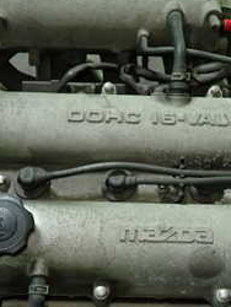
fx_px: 533
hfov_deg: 24.4
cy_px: 199
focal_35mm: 60
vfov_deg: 31.9
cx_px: 130
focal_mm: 4.5
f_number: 2
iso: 320
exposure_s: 1/30
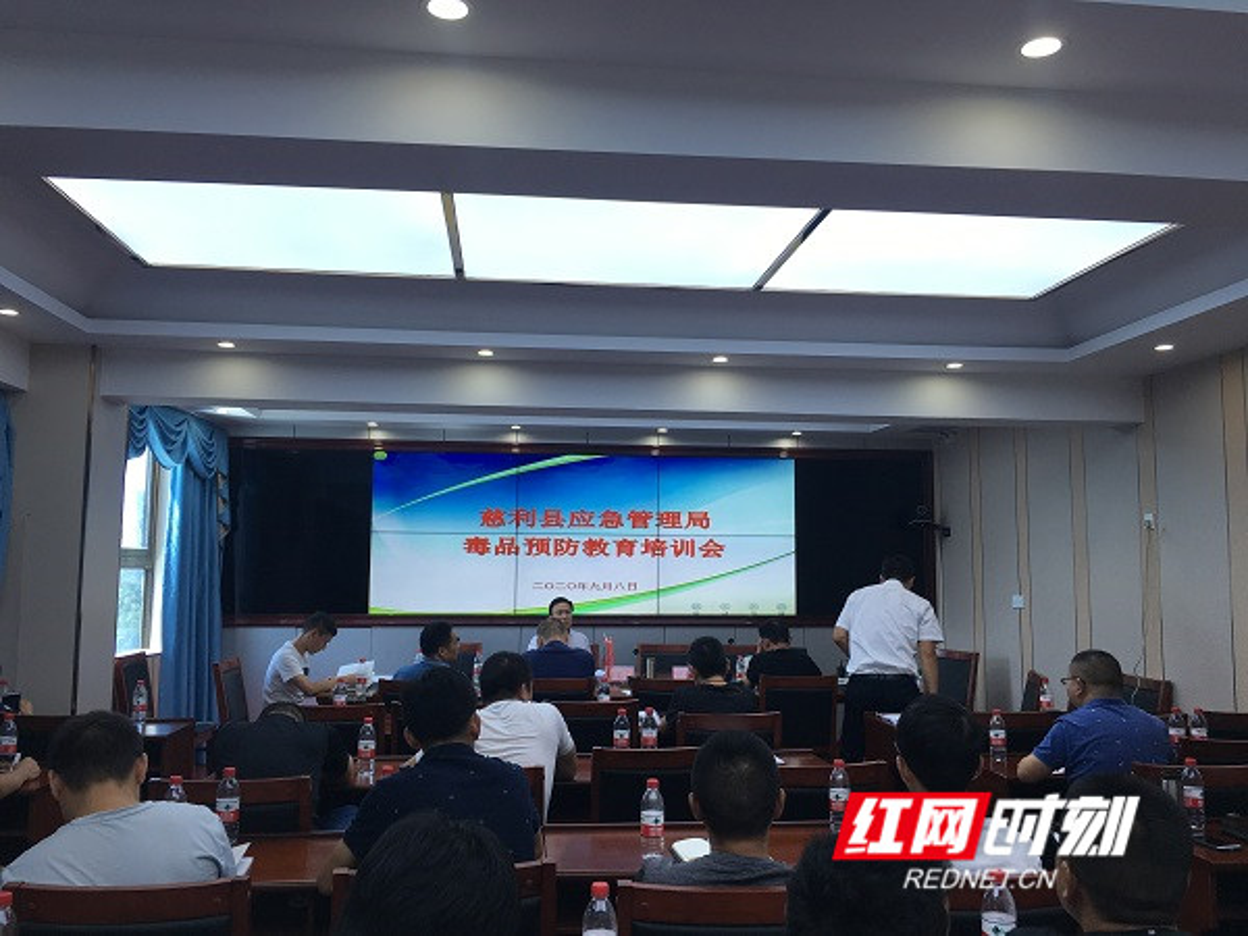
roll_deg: -0.5
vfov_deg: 48.2
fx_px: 1046
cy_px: 468
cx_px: 624
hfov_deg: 61.7
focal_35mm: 29
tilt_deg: +5.4
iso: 25
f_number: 2.2
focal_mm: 4.15
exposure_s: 1/100
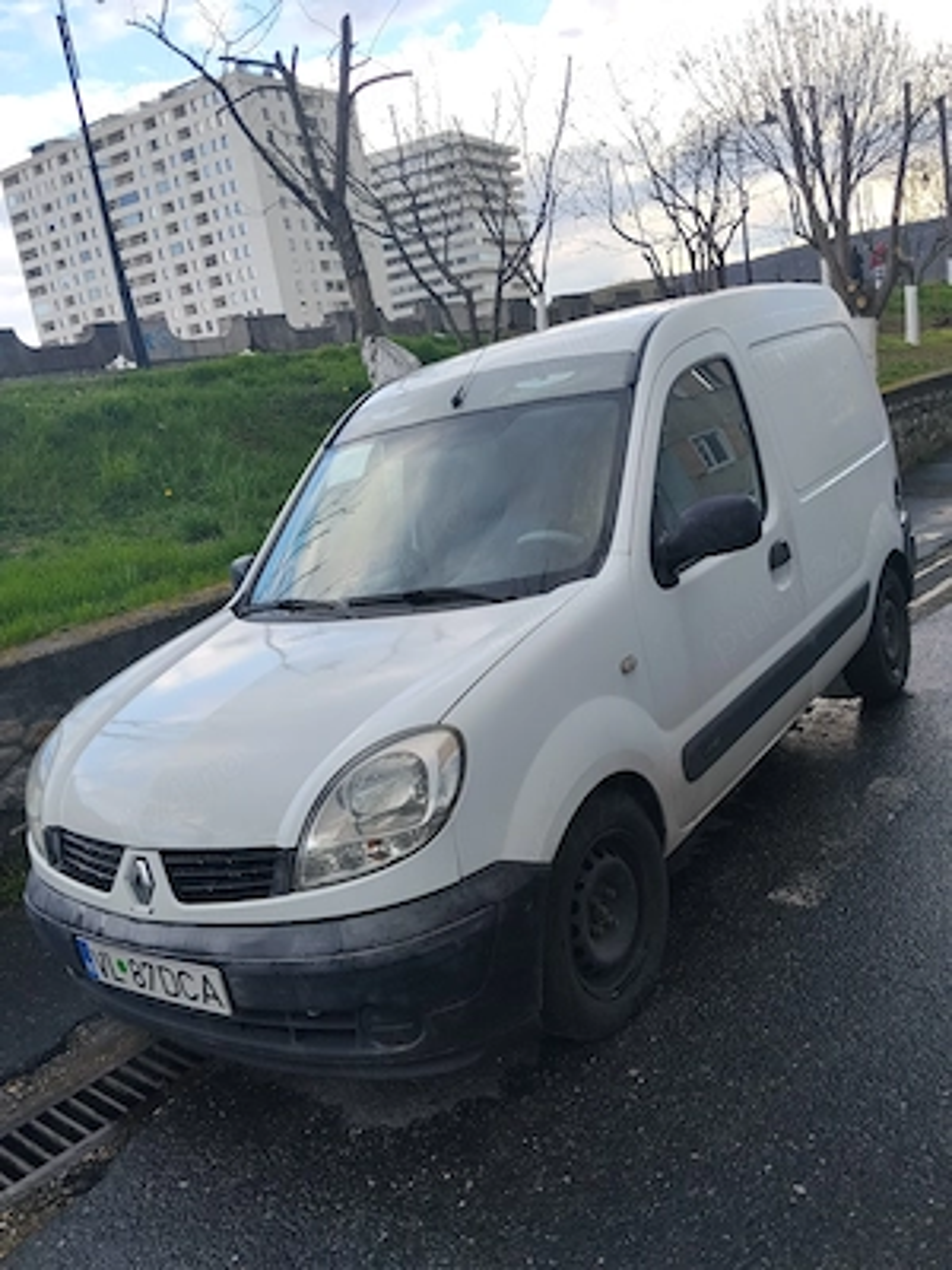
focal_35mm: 29
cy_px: 635
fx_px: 1063
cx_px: 476
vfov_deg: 61.7
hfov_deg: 48.2
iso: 50
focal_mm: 4.22
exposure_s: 1/378
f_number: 1.8
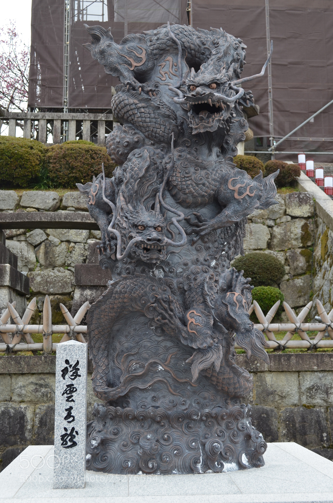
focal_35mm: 48
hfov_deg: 28.0
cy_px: 252
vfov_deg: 41.2
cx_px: 166
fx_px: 669
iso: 200
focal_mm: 32
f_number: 6.3
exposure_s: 1/160
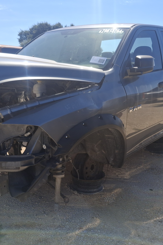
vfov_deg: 50.7
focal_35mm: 38
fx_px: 258
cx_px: 76
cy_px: 120
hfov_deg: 35.0
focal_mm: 4.69
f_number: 1.8
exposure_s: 1/2717
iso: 32
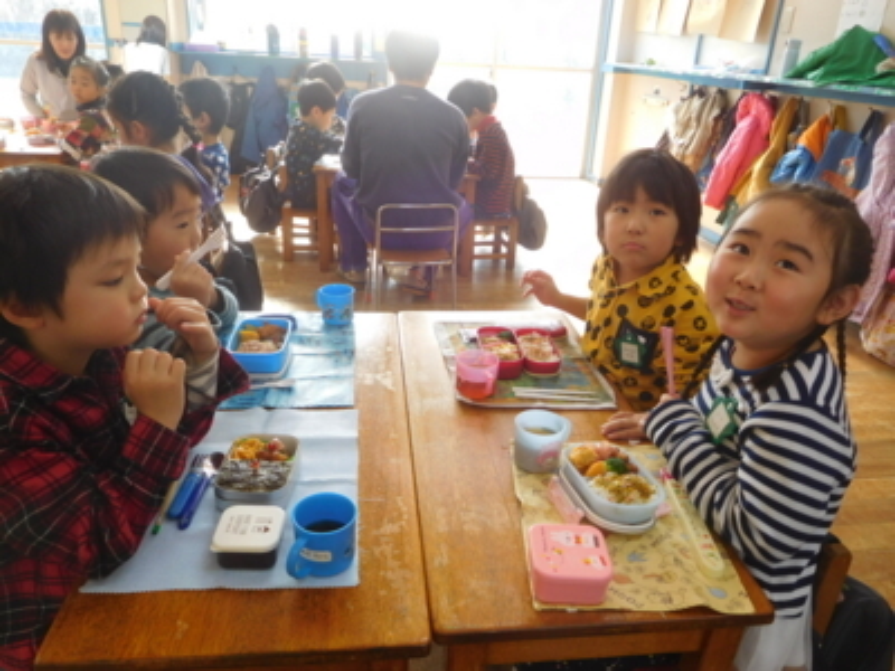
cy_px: 336
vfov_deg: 54.9
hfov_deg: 69.4
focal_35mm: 25
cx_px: 448
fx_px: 646
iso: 125
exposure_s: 1/60
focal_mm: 4.5
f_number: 3.4
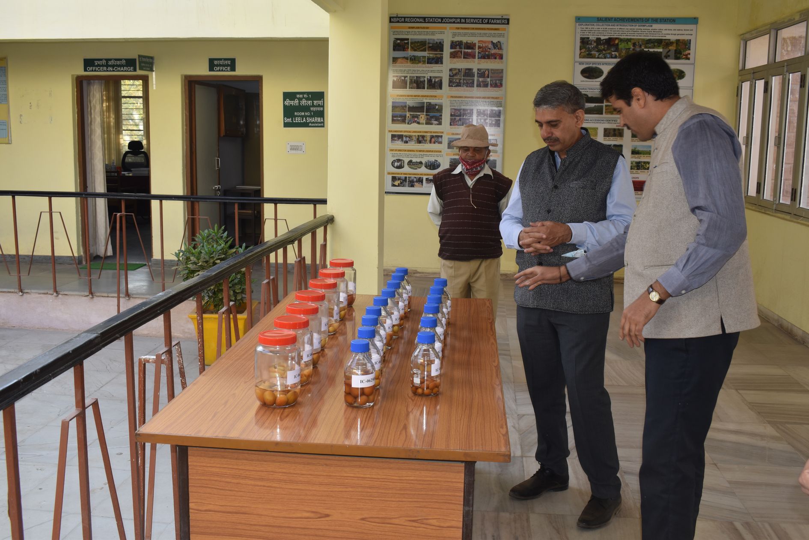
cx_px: 404
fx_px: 809
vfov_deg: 36.9
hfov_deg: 53.1
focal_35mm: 36
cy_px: 270
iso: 160
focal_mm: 24
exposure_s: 1/60
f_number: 7.1
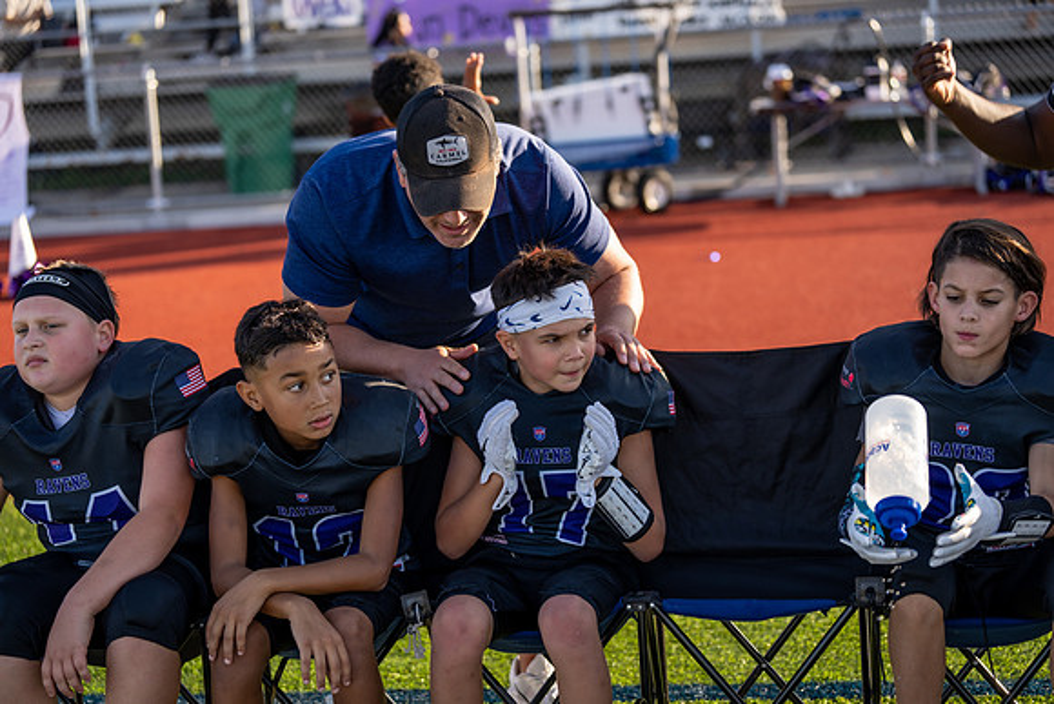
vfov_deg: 19.5
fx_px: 2050
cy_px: 352
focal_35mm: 70
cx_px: 527
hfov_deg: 28.8
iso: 100
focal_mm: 70
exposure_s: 1/640
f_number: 2.8
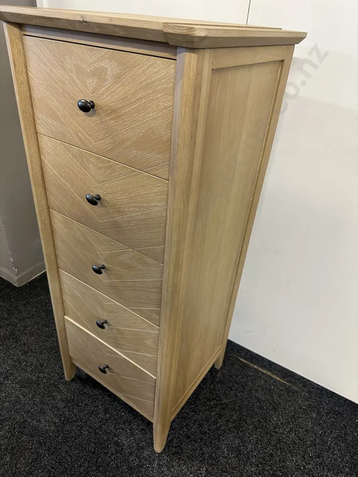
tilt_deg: -32.8
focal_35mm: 24
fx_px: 331
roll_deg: -4.9
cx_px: 179
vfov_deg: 71.6
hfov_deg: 56.8
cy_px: 238
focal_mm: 6.86
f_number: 1.78
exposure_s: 1/50
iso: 250
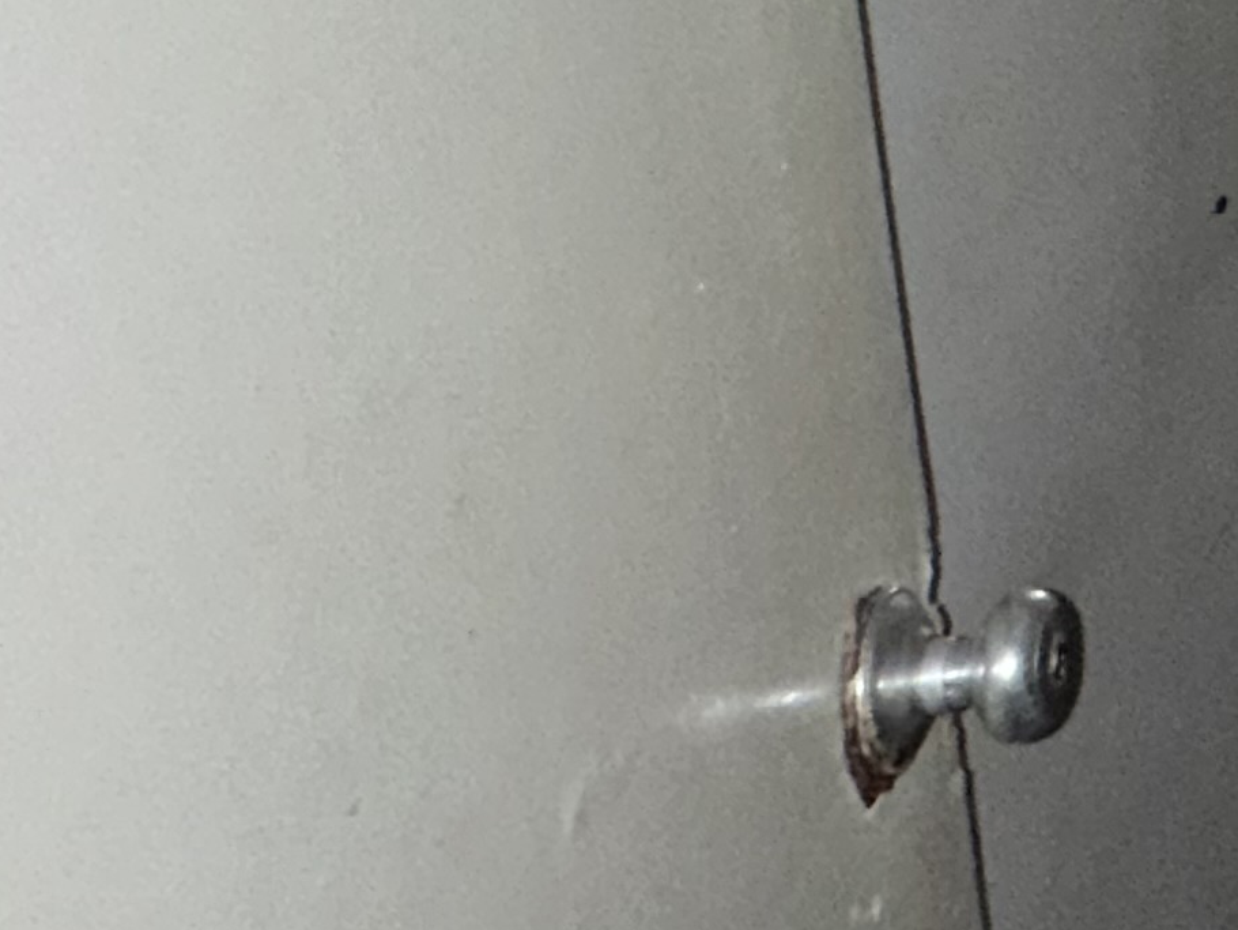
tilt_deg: -11.1
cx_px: 2446
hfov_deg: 19.2
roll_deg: -0.9
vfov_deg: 22.2
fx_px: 2218
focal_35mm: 62
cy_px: -132
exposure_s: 1/37
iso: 200
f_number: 2.2
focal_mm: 2.22
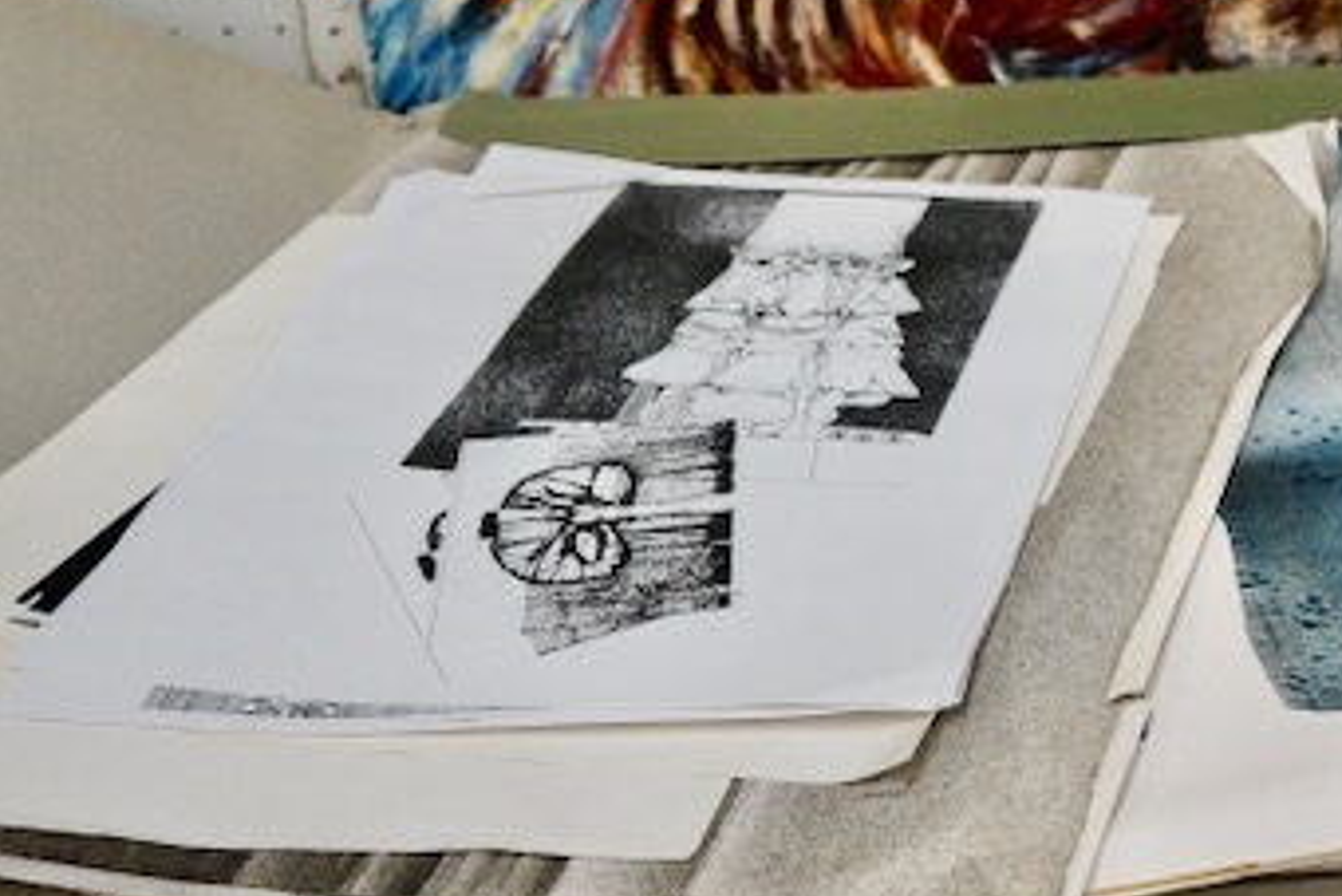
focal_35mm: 65
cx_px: 1259
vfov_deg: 20.8
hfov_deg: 29.4
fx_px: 2422
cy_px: 657
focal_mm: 23
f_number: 4
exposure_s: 1/160
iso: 800
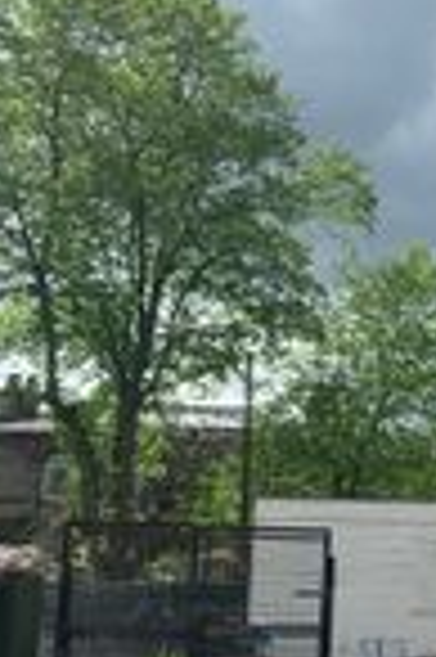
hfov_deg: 14.8
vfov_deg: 27.1
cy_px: 482
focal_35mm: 74
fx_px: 1347
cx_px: 894
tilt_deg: +4.1
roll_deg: -1.7
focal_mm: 4.25
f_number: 1.8
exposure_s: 1/2075
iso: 25
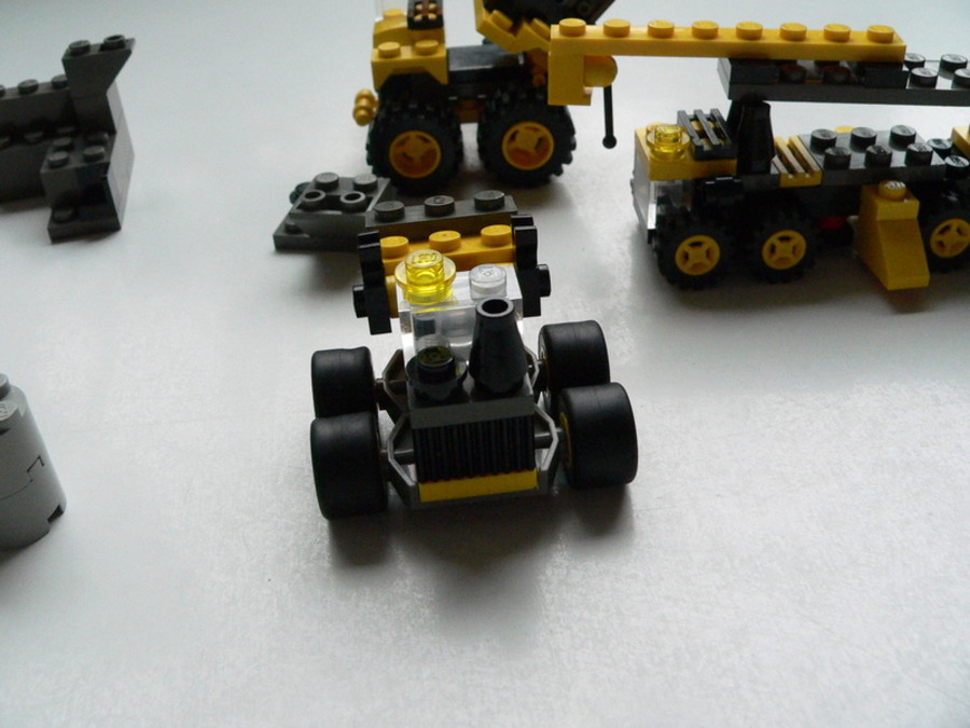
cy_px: 364
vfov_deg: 39.7
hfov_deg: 51.4
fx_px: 1009
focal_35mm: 36
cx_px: 485
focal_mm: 6
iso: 400
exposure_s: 1/125
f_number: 4
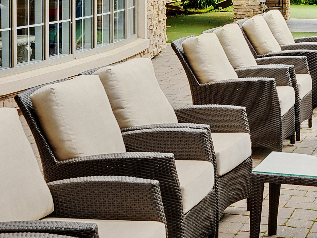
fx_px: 934
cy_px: 54
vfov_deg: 14.4
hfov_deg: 19.2
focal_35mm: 102
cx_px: 225
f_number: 8
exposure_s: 1/180
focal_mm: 22
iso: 200
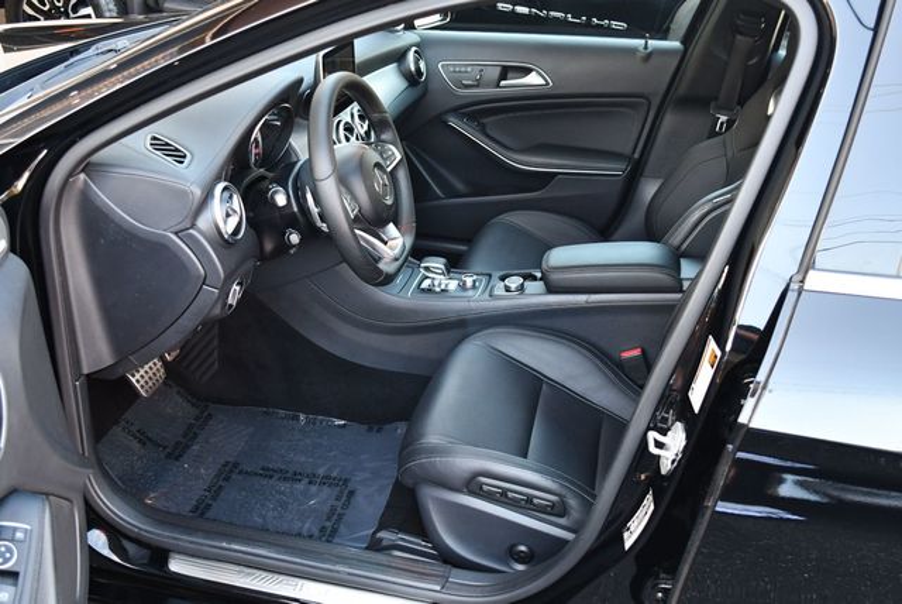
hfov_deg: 53.1
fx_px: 903
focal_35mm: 36
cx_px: 451
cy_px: 302
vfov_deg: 36.9
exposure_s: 1/160
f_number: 3.5
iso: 800
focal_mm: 18
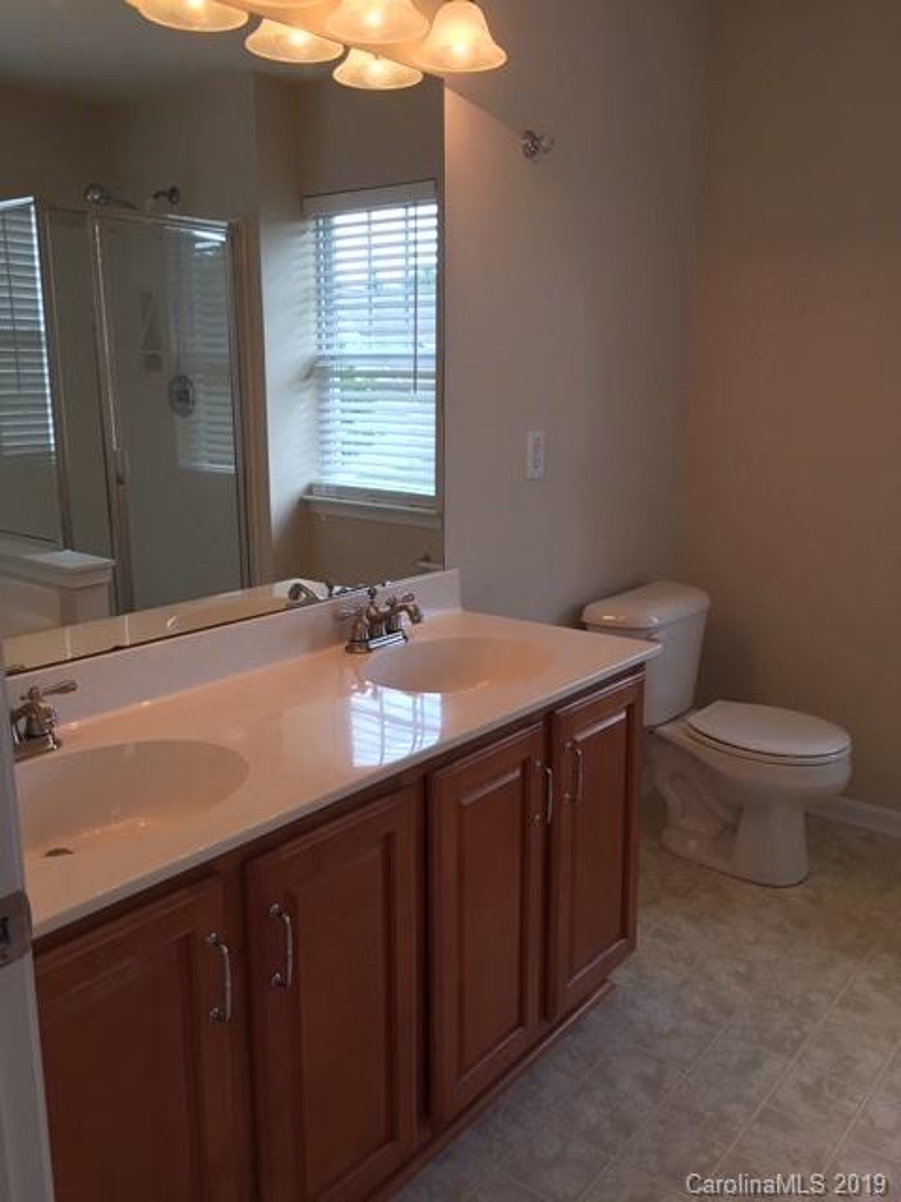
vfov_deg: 61.7
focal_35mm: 29
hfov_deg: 48.2
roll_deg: +0.4
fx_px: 1006
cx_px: 450
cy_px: 601
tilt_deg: -13.5
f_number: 2.2
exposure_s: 1/120
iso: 50
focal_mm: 4.15
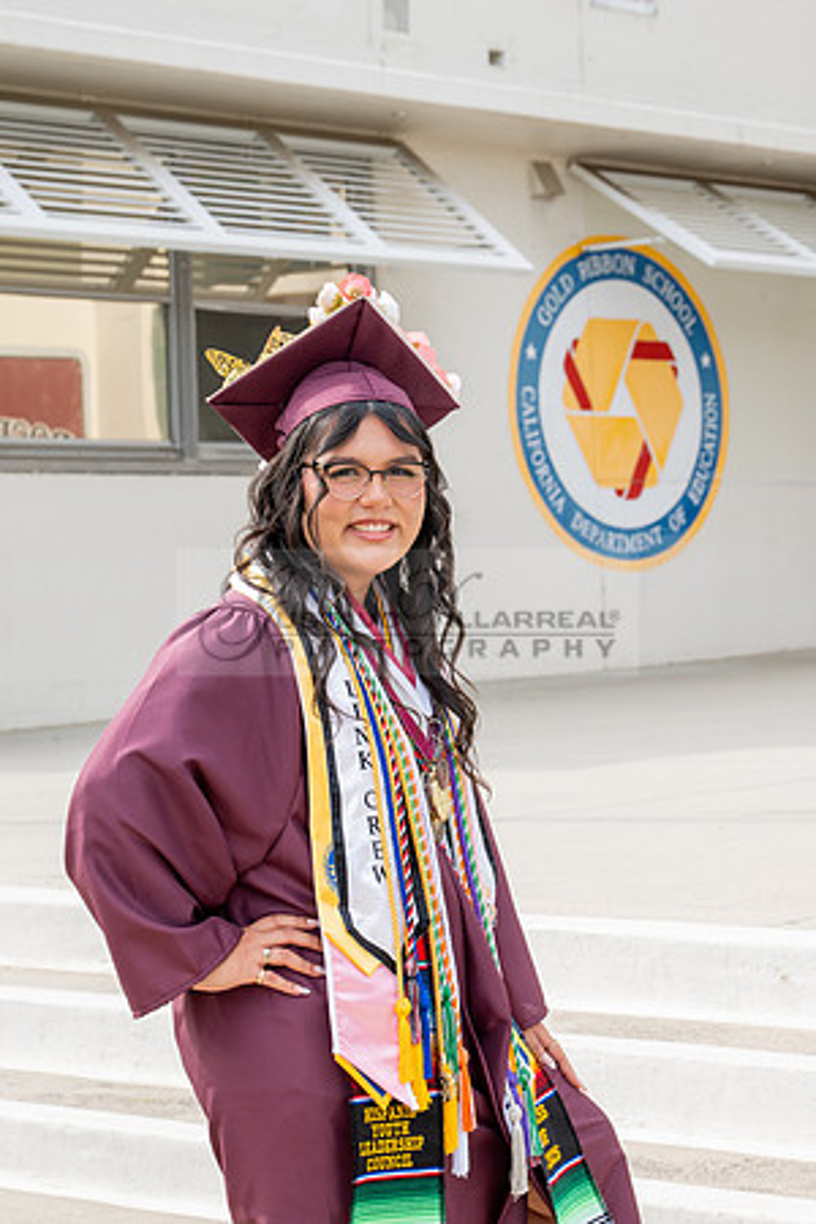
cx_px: 567
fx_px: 3060
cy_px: 612
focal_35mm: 90
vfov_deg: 22.6
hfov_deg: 15.2
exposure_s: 1/200
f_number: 7.1
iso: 200
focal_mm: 60
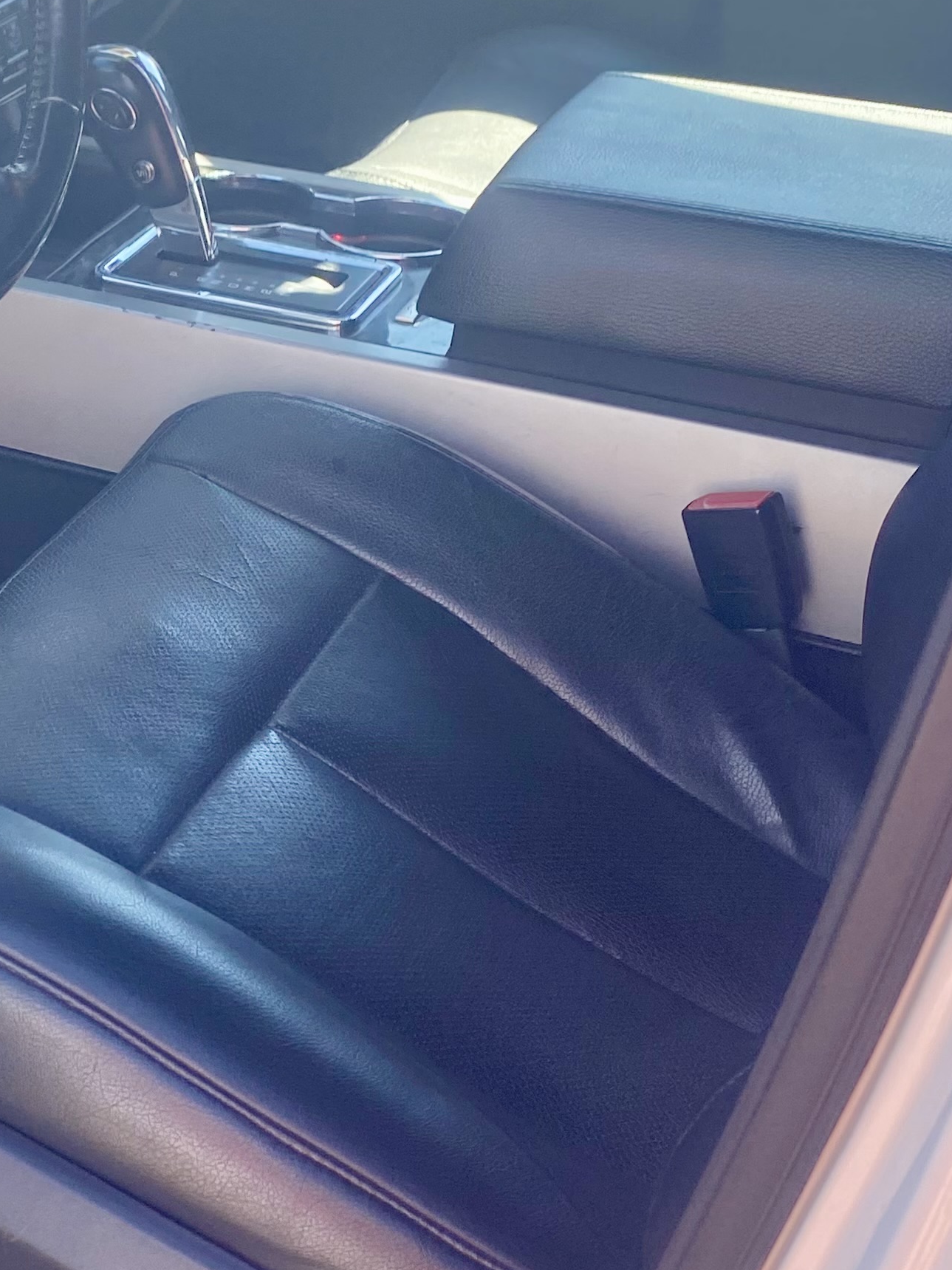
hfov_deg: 23.3
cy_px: 498
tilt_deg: -28.9
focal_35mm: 61
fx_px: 2237
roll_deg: -0.2
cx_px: 79
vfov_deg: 31.6
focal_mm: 4.25
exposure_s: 1/370
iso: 32
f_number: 1.8
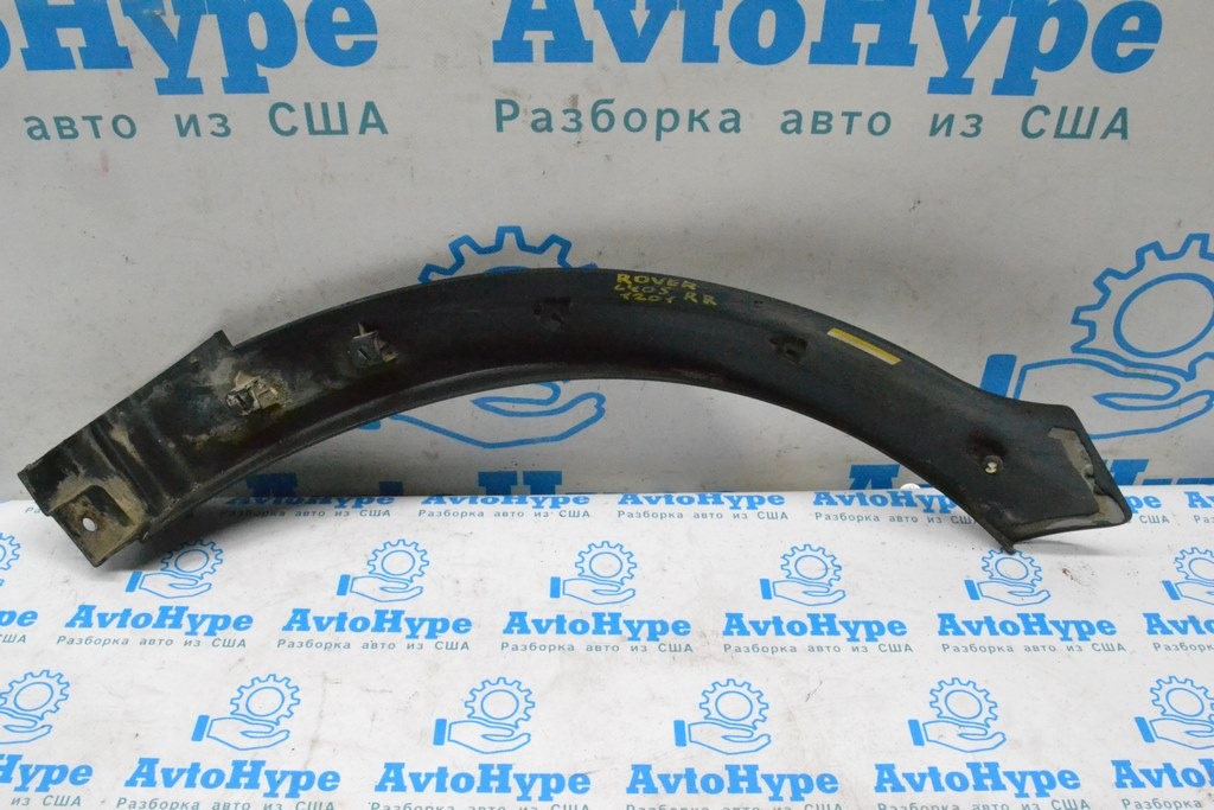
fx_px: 1113
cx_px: 607
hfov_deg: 57.2
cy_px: 405
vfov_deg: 40.0
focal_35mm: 33
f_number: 11
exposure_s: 1/160
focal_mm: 22
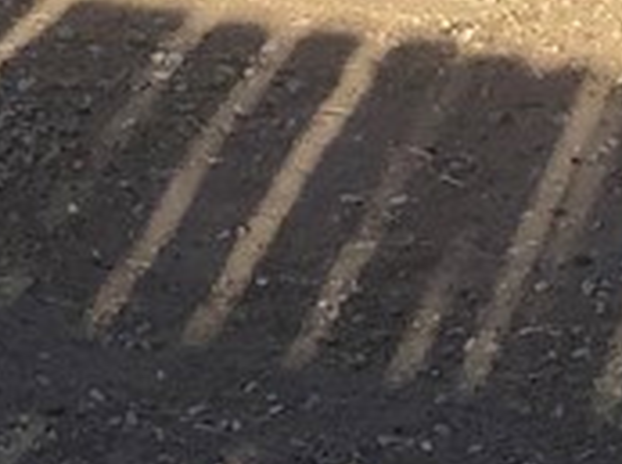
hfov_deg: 10.1
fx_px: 3299
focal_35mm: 184
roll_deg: +0.3
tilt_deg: -6.6
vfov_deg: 7.5
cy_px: -637
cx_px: 1186
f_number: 2.4
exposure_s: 1/1148
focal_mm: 3.3
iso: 25
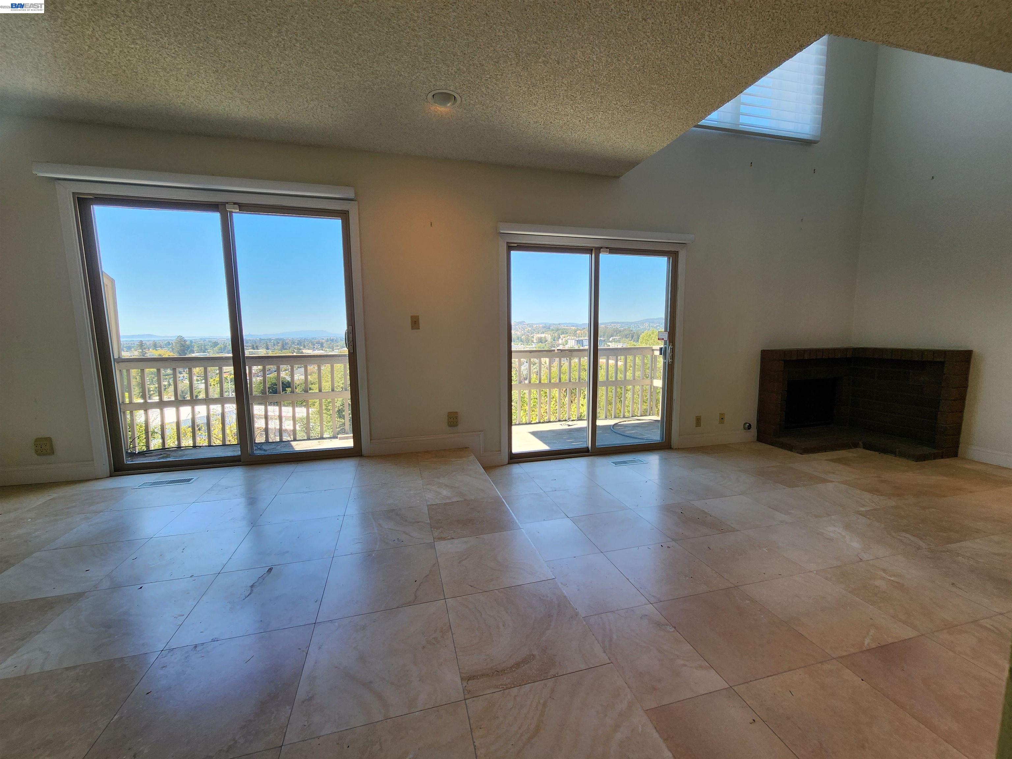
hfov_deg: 106.2
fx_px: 380
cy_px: 380
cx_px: 506
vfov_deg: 89.9
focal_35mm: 13
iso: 50
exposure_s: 1/139
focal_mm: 2.2
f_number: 2.2
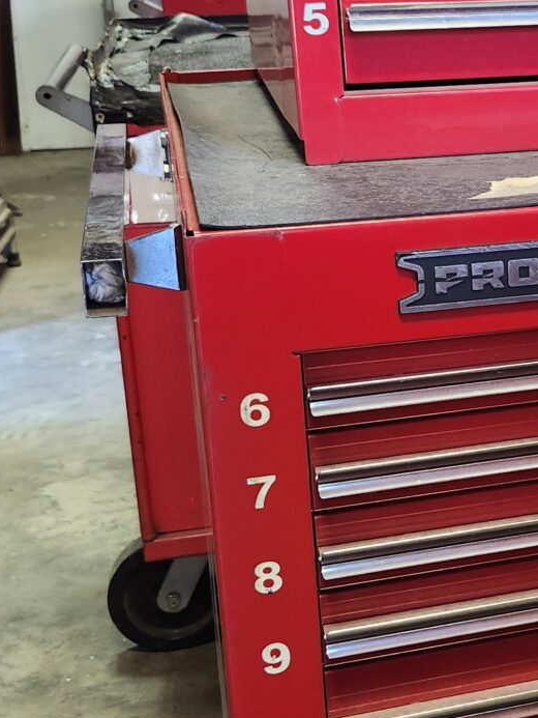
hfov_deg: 20.1
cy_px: 307
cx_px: 668
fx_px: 1409
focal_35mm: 68
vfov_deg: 28.5
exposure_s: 1/120
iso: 200
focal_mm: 5.54
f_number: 1.8
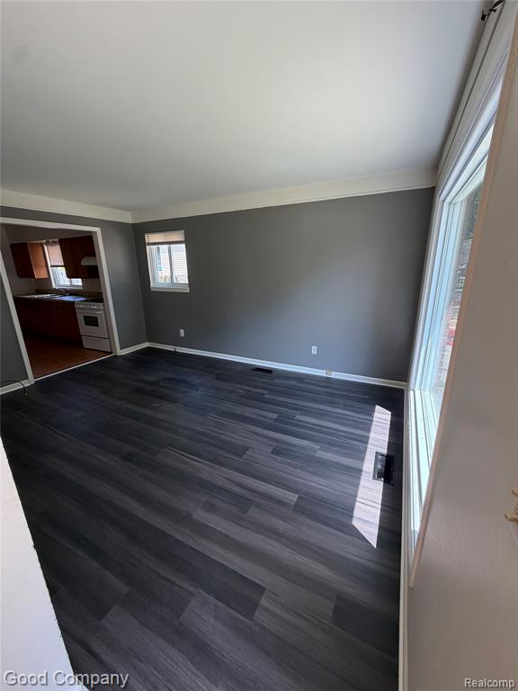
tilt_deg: -16.2
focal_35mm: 14
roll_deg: +0.6
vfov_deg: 102.1
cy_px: 346
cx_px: 259
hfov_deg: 85.7
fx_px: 279
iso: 80
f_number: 2.2
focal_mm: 2.22
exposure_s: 1/121
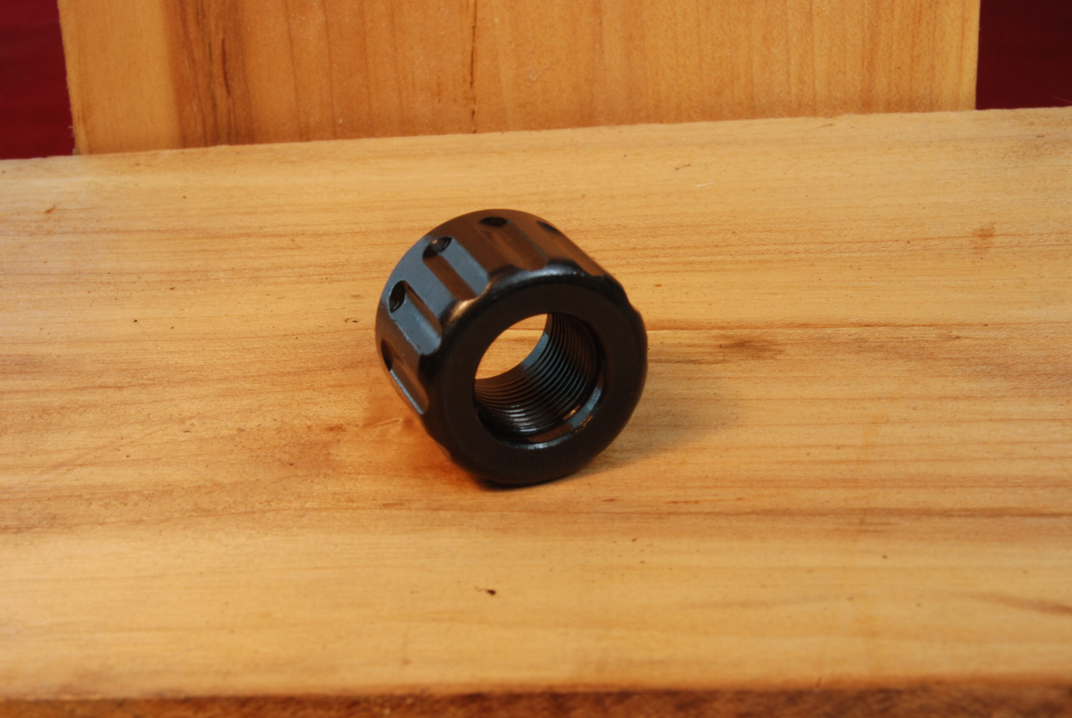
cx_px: 536
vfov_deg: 22.7
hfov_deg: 33.4
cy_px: 359
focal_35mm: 60
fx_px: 1789
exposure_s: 1/8
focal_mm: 40
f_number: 20
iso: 200
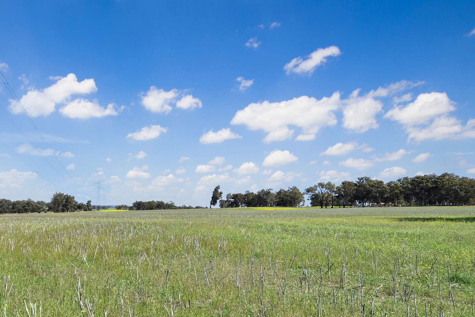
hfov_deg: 65.5
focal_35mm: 28
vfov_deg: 46.0
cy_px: 199
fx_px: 369
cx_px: 234
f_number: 1.8
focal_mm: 5.4
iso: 50
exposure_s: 1/3392
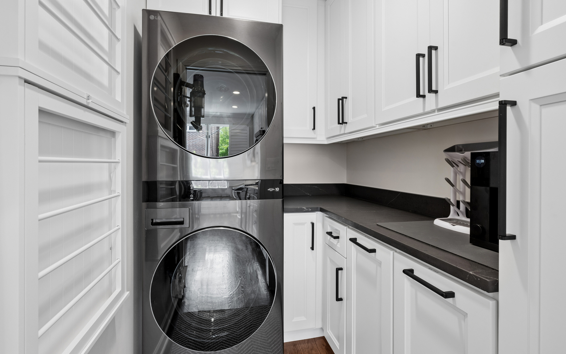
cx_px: 279
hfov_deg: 92.6
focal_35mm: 18
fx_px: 270
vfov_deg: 66.3
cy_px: 170
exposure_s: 1/15
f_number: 8
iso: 200
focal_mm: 16.5
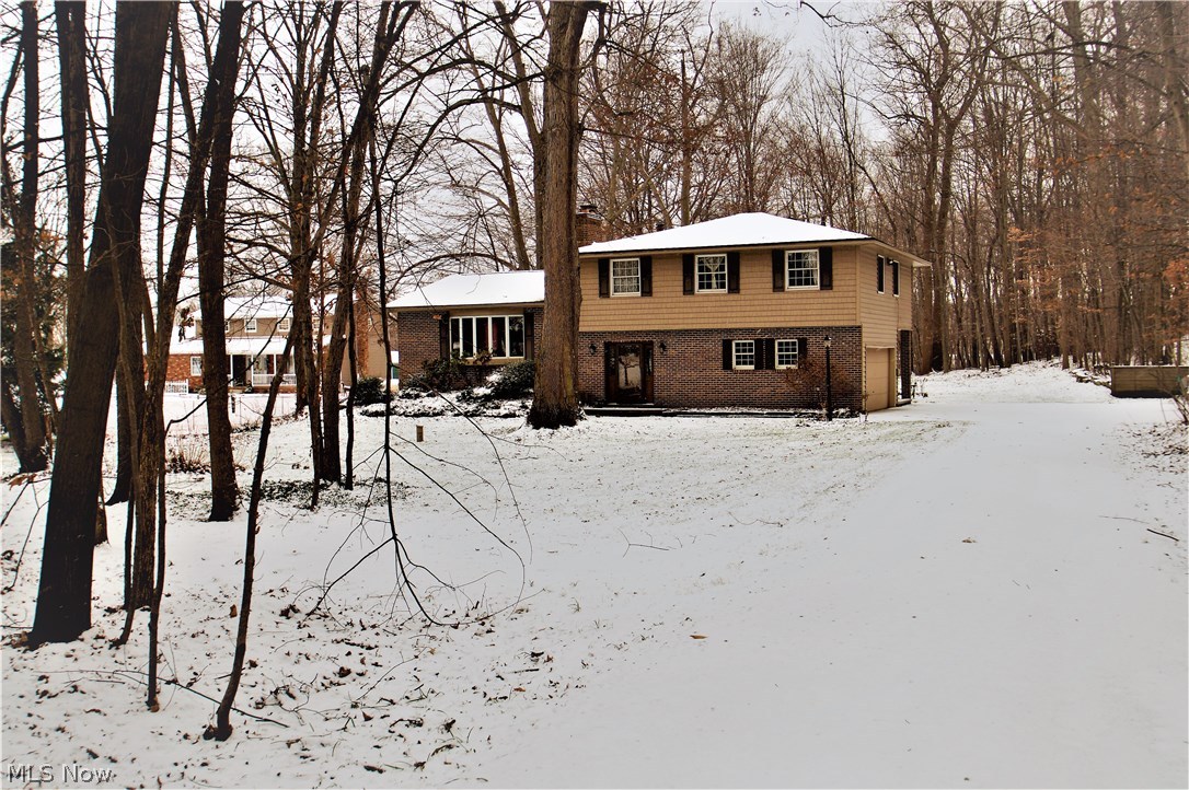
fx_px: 1188
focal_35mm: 36
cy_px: 395
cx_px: 594
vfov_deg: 36.8
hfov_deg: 53.2
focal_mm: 24
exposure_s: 1/160
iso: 100
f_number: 4.5
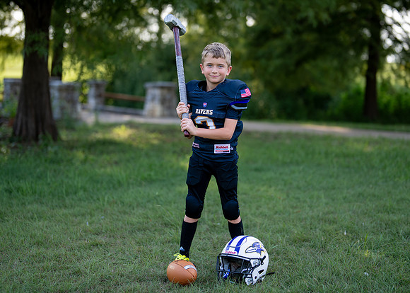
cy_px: 125
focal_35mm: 66
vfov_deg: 21.6
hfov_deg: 29.9
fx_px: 767
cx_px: 213
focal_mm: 50
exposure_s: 1/1250
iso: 100
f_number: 1.2
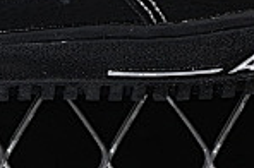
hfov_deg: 3.7
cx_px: -201
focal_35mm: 549
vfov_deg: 2.5
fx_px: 3865
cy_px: -367
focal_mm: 50
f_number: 6.3
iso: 160
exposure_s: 1/60
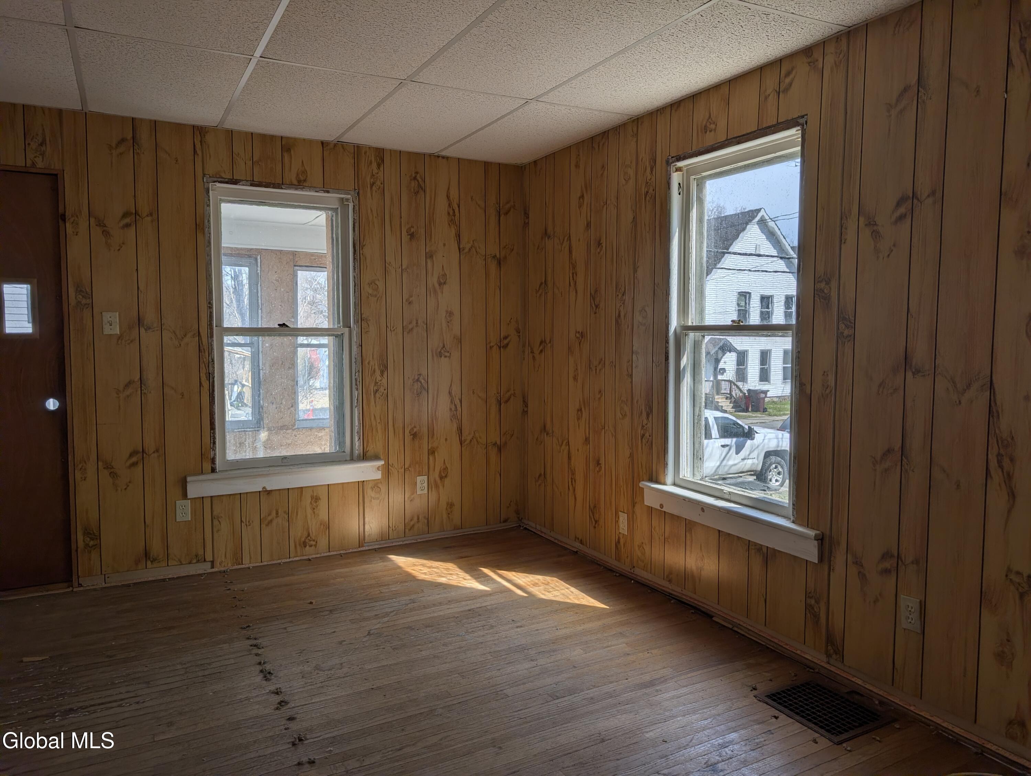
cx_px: 516
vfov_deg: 56.9
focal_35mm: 24
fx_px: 716
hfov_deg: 71.5
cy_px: 388
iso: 28
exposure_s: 1/2146
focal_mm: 6.9
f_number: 1.68
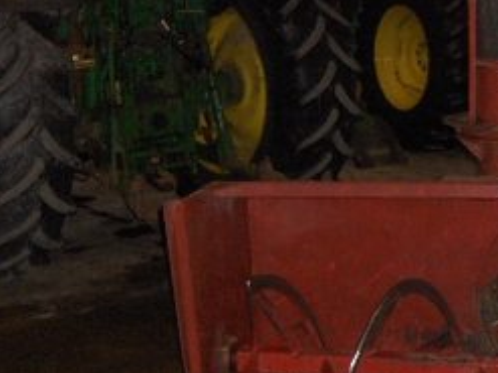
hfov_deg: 23.8
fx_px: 1107
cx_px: 544
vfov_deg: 19.1
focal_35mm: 77
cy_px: 149
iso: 108
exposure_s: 1/60
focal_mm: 7.5
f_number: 2.8
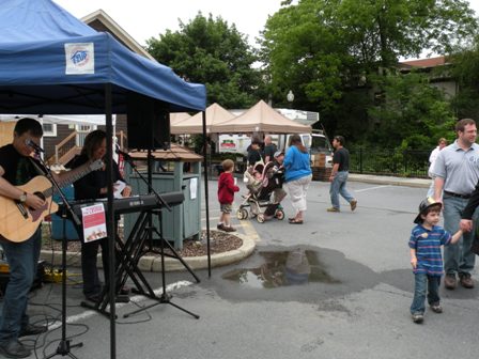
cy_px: 180
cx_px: 240
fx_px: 457
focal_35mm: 33
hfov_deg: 55.4
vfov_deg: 42.9
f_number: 4.5
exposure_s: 1/160
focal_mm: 5.8
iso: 64
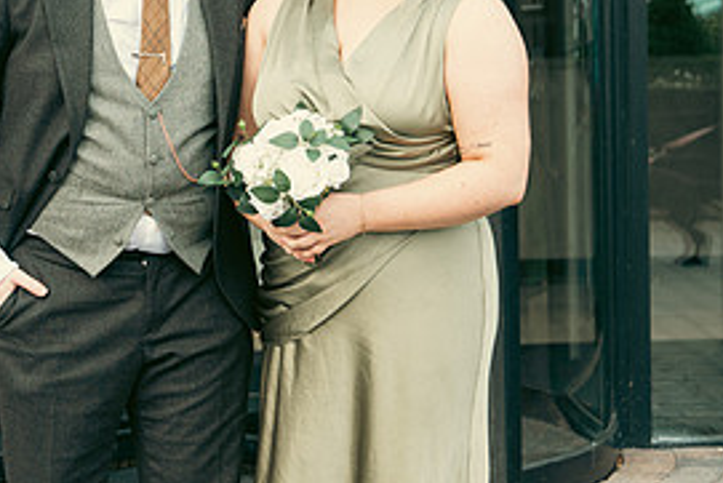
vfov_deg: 9.2
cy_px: 151
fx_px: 3014
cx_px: 211
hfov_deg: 13.6
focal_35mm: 150
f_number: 5
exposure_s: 1/250
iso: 320
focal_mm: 70
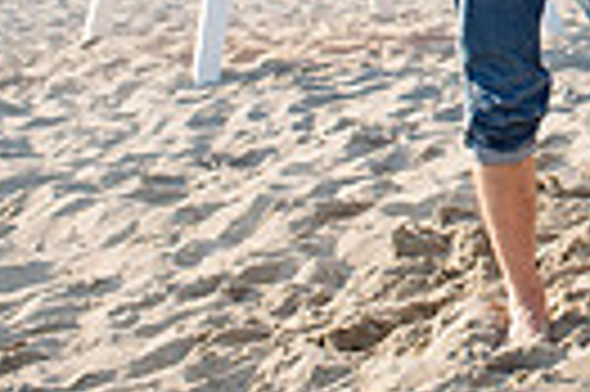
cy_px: -201
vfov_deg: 8.6
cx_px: 995
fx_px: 2537
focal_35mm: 155
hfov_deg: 12.3
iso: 160
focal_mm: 35
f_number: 4
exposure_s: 1/1600
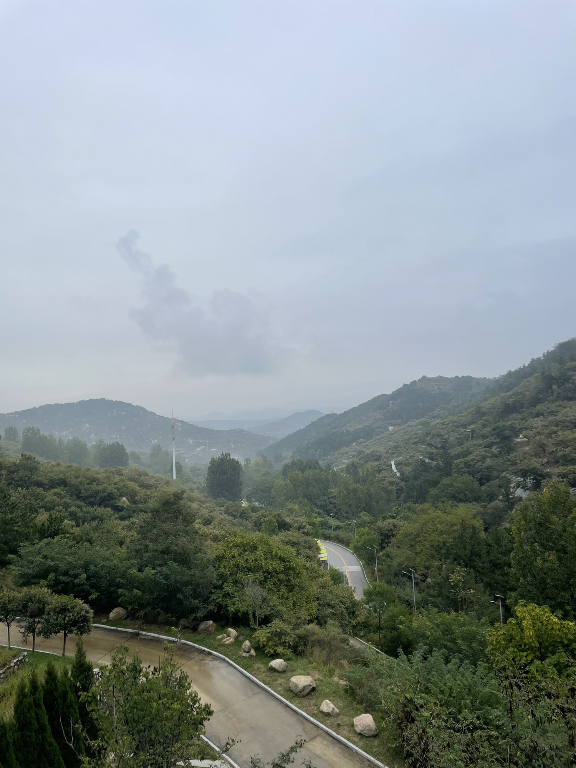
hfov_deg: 53.1
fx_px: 577
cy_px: 384
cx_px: 288
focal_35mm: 26
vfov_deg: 67.3
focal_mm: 4.2
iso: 32
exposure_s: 1/255
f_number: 1.6
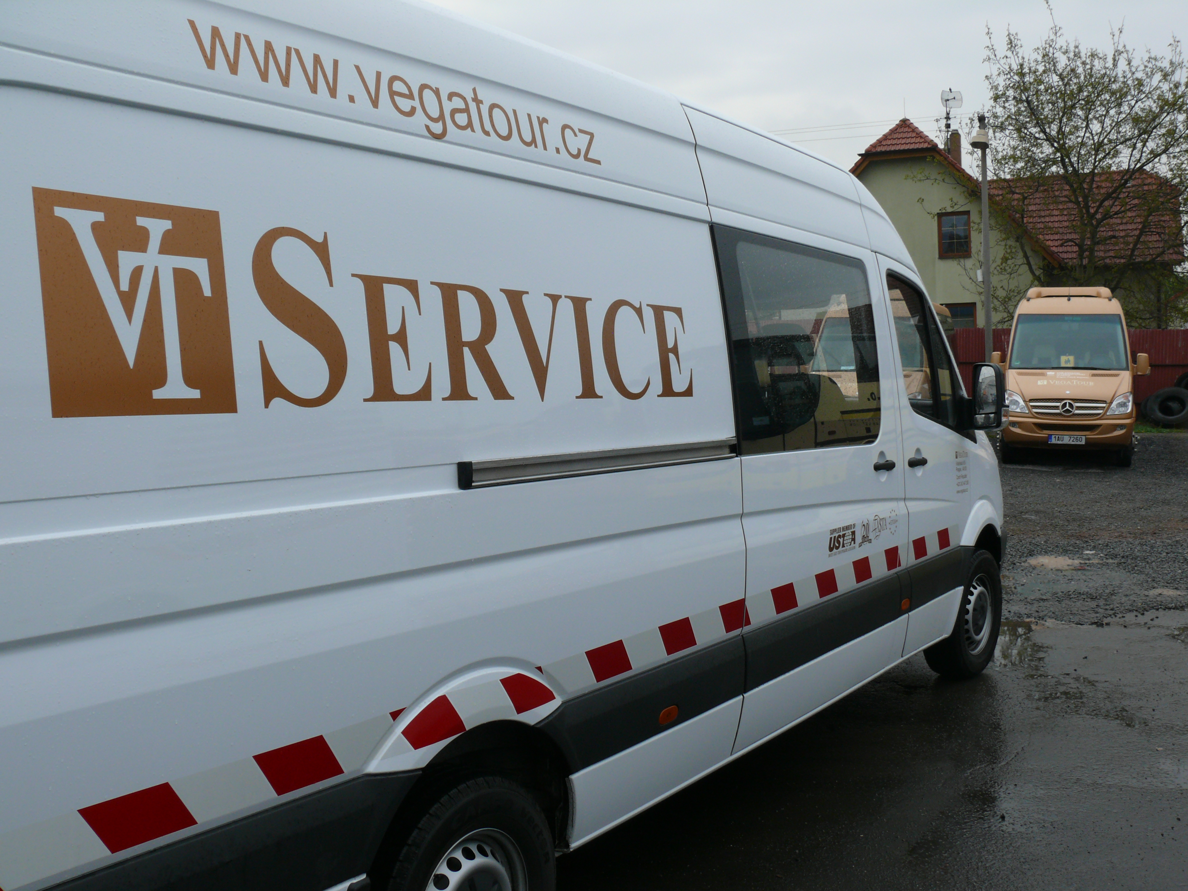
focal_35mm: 35
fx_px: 1201
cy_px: 446
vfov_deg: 40.7
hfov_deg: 52.6
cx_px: 594
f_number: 5.6
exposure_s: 1/400
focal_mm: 7.4
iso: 100
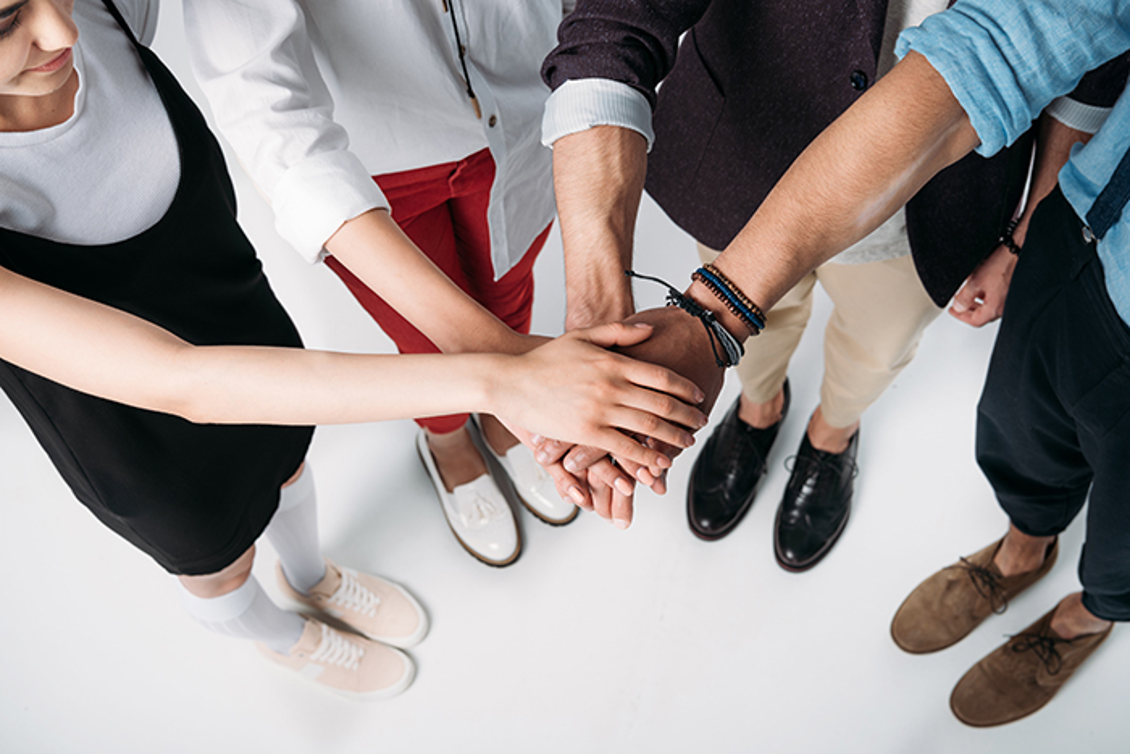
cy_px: 377
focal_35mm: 50
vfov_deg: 27.0
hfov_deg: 39.6
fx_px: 1570
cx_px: 565
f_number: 7.1
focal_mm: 50
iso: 64
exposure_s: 1/200
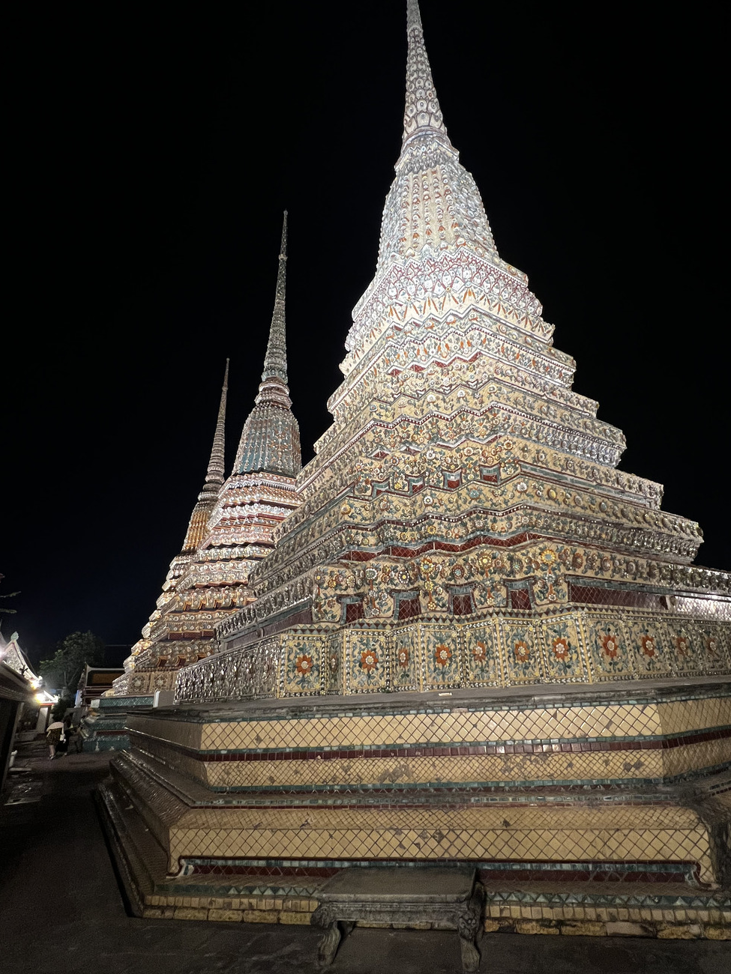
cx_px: 406
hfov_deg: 77.8
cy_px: 512
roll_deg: +2.2
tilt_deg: +21.1
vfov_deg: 94.4
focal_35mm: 16
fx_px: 451
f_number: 1.8
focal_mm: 1.57
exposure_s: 1/50
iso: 250
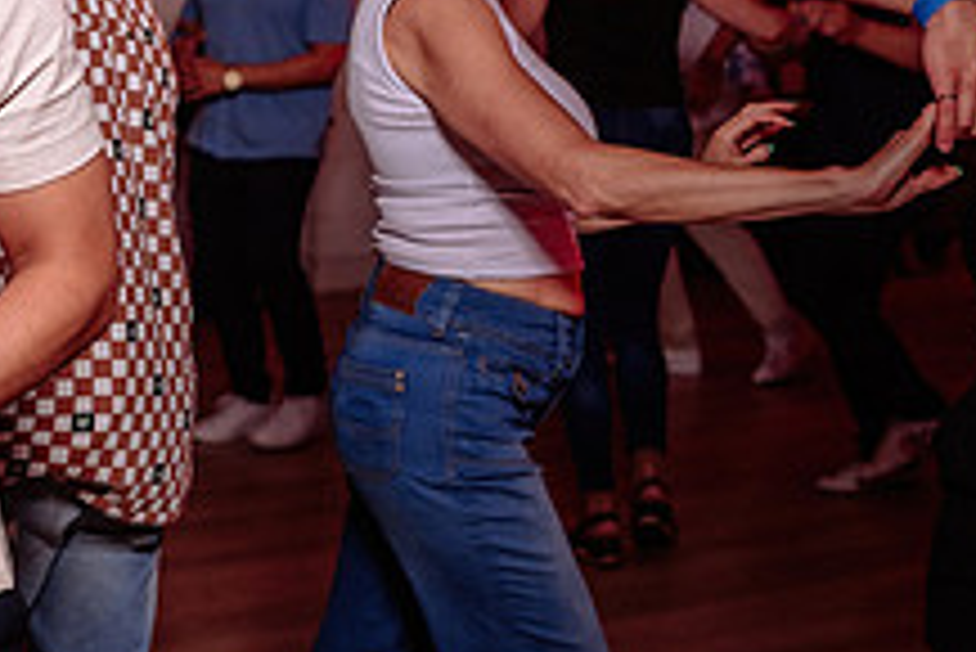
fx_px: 2387
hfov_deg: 21.8
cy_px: 169
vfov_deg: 15.5
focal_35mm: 88
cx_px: -123
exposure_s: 1/80
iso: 800
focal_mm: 30
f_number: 2.8
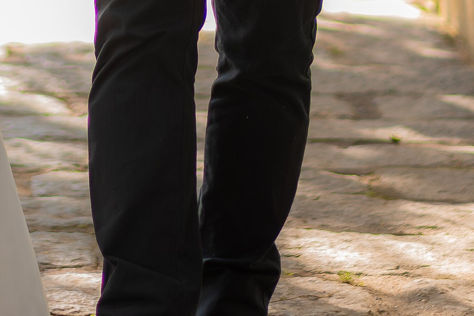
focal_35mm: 331
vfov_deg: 4.1
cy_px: -404
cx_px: -13
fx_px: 4358
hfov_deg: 6.2
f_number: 1.4
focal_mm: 56
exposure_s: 1/320
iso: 100
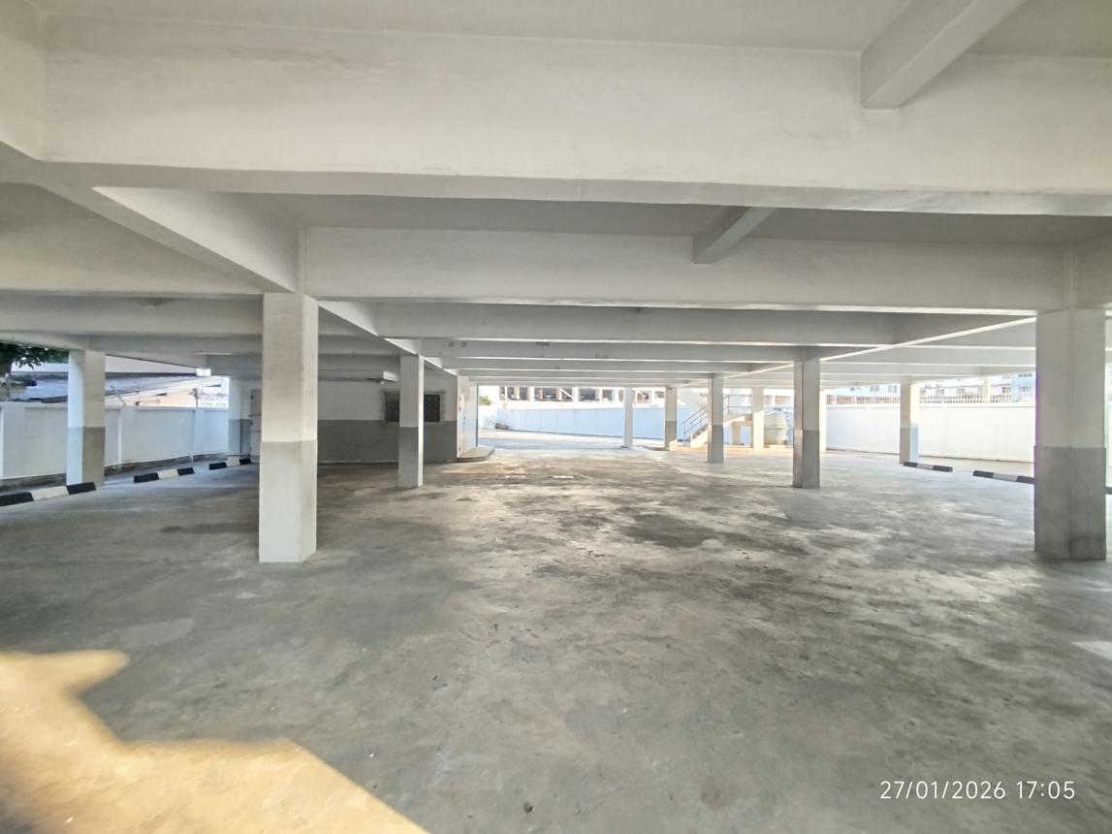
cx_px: 556
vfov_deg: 81.7
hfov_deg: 98.2
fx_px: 482
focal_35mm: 15
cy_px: 417
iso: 50
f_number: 2.2
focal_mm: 1.65
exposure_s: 1/33
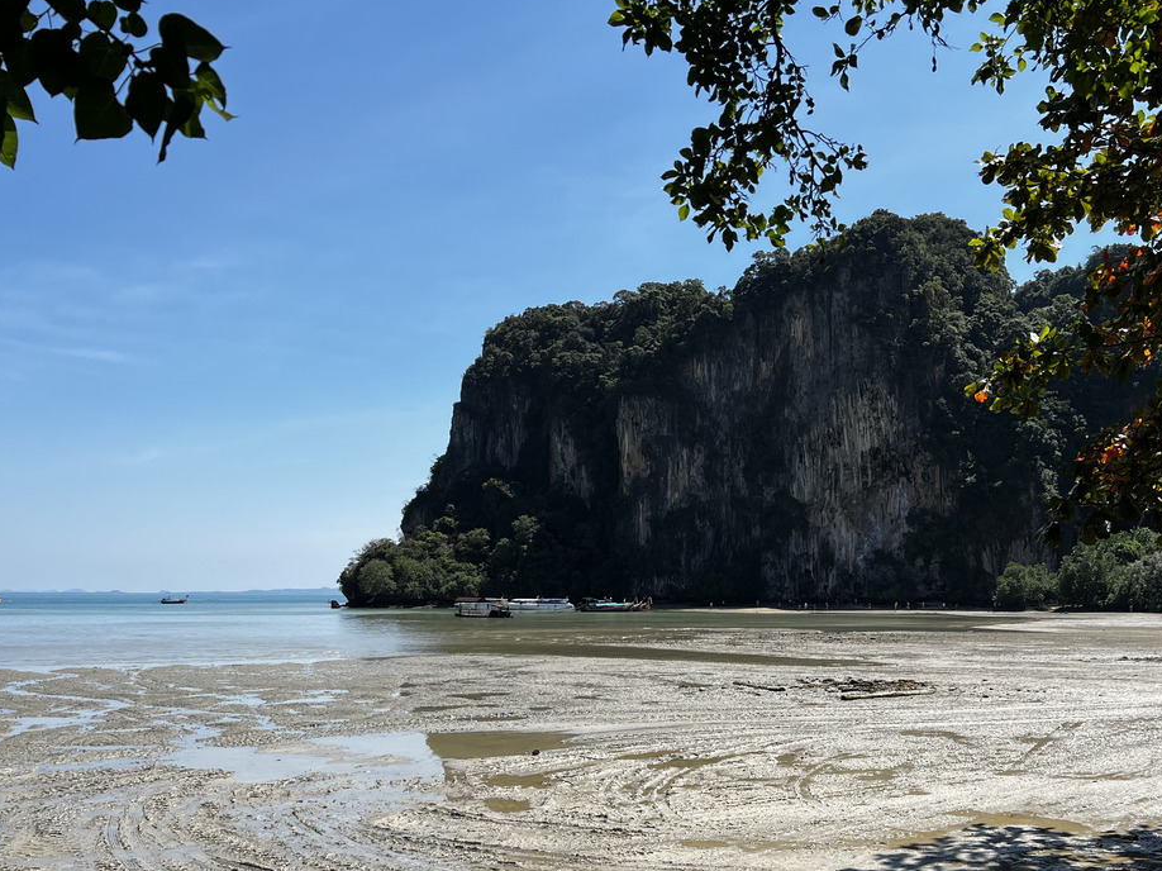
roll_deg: -0.3
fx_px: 1141
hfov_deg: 53.6
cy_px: 551
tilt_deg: +1.9
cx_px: 694
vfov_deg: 41.4
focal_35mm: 34
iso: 50
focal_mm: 5.7
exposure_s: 1/4444
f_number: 1.5
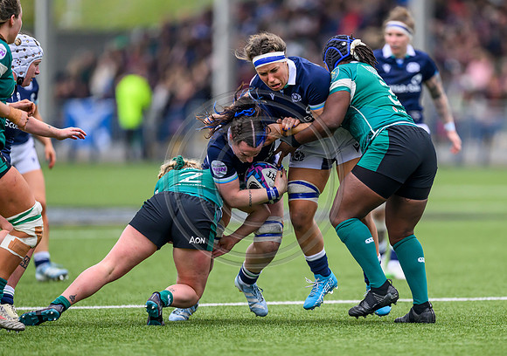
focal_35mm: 506
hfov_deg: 4.0
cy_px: 208
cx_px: 321
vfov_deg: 2.8
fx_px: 7245
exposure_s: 1/8000
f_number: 2.8
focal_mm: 400
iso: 1250
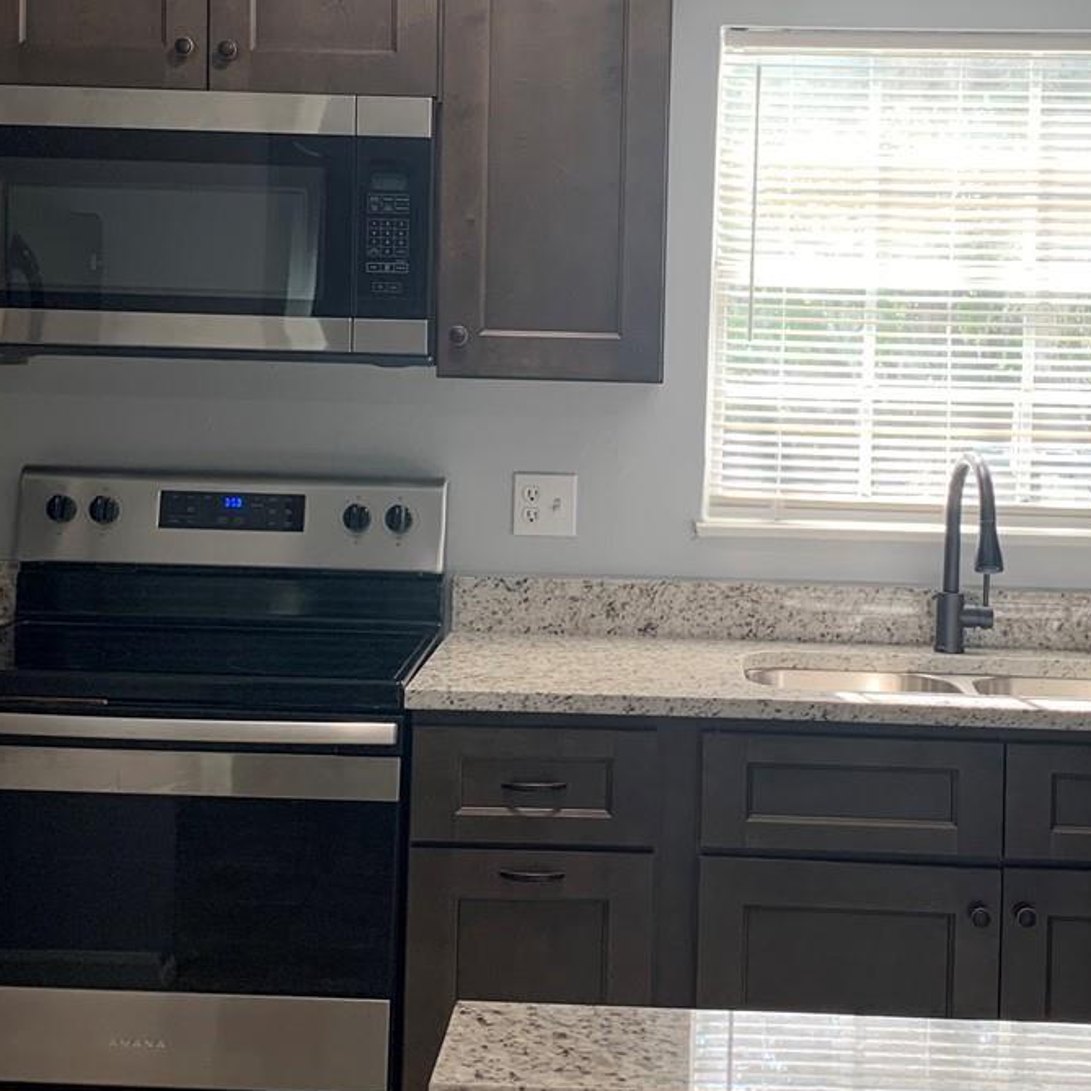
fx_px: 1961
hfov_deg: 31.1
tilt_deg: -4.0
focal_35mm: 55
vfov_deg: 30.9
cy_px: 404
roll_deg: -1.5
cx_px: 618
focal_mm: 4.25
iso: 80
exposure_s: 1/121
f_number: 1.8
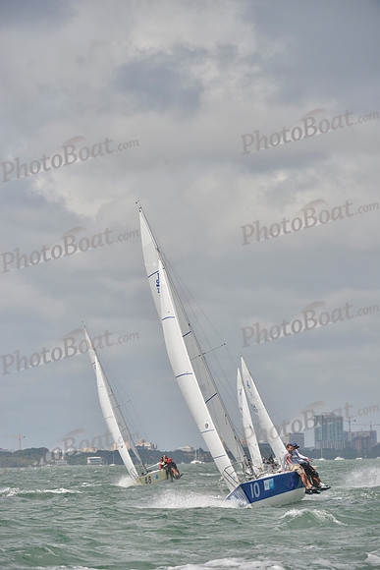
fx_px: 3481
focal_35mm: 220
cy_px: 285
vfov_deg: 9.4
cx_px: 190
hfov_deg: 6.2
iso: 280
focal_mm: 220
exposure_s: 1/1250
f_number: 9
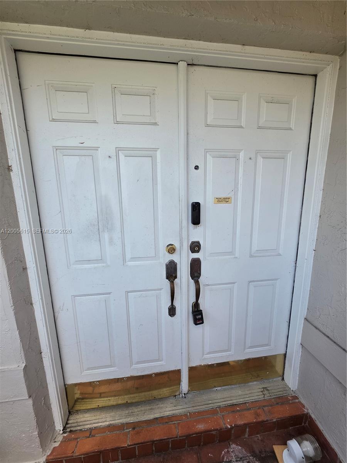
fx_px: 174
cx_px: 174
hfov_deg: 89.9
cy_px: 232
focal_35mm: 13
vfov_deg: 106.2
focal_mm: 2.2
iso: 32
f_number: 1.9
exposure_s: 1/253
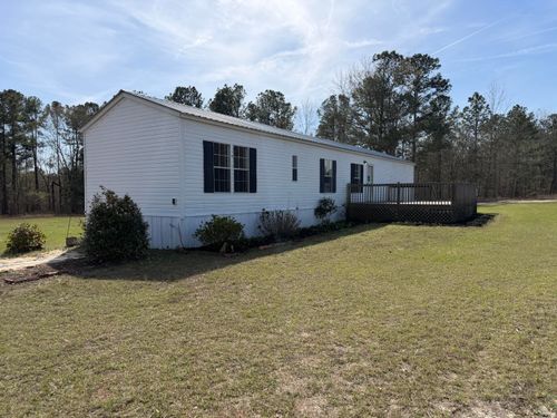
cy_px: 209
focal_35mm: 24
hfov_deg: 71.6
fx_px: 386
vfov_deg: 56.8
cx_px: 278
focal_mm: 6.76
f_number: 1.78
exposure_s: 1/4673
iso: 80
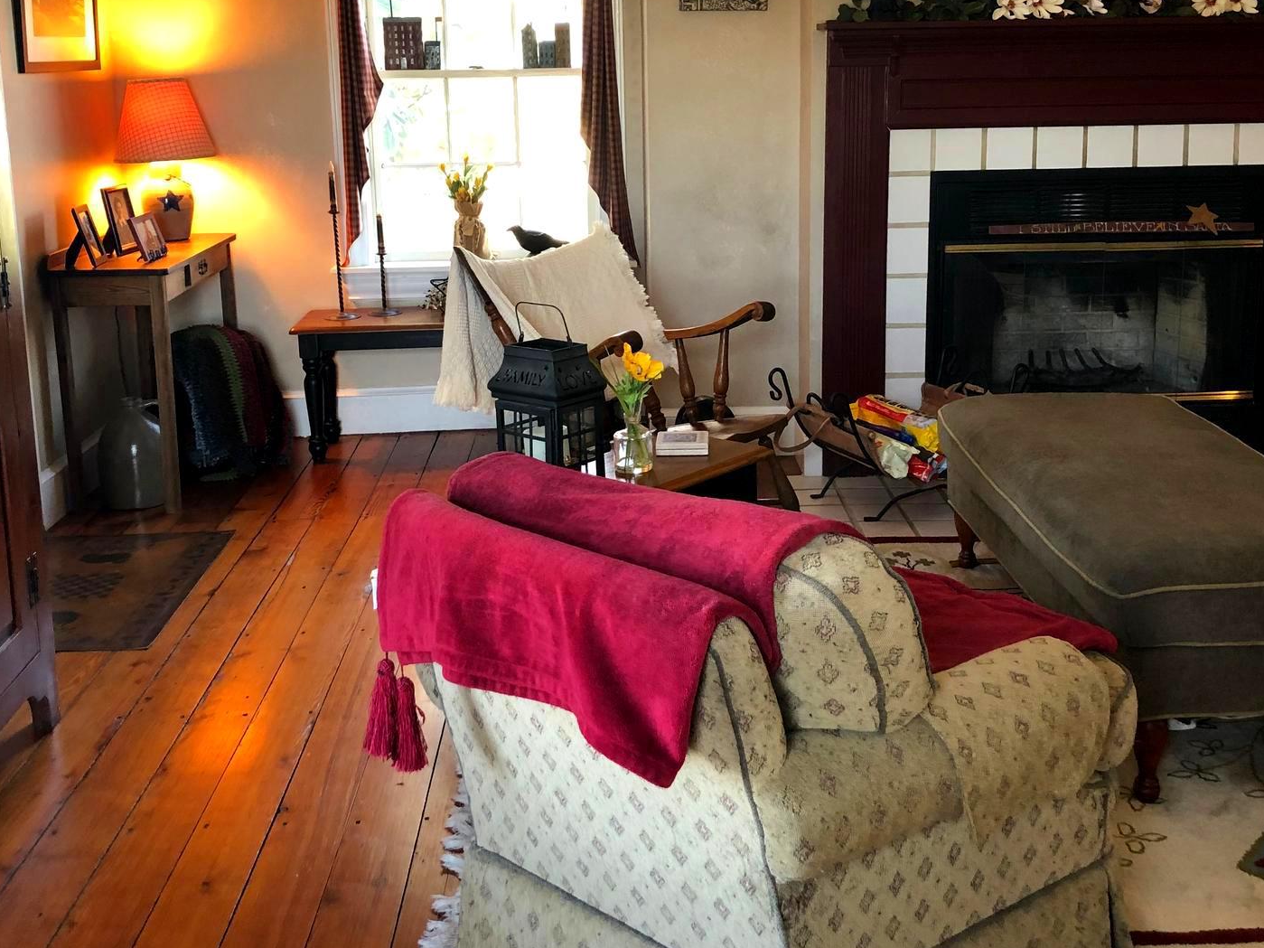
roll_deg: +0.1
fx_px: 1497
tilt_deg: -9.2
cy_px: 334
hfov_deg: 45.7
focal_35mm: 41
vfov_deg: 34.9
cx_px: 676
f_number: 1.8
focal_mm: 3.99
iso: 40
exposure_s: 1/15
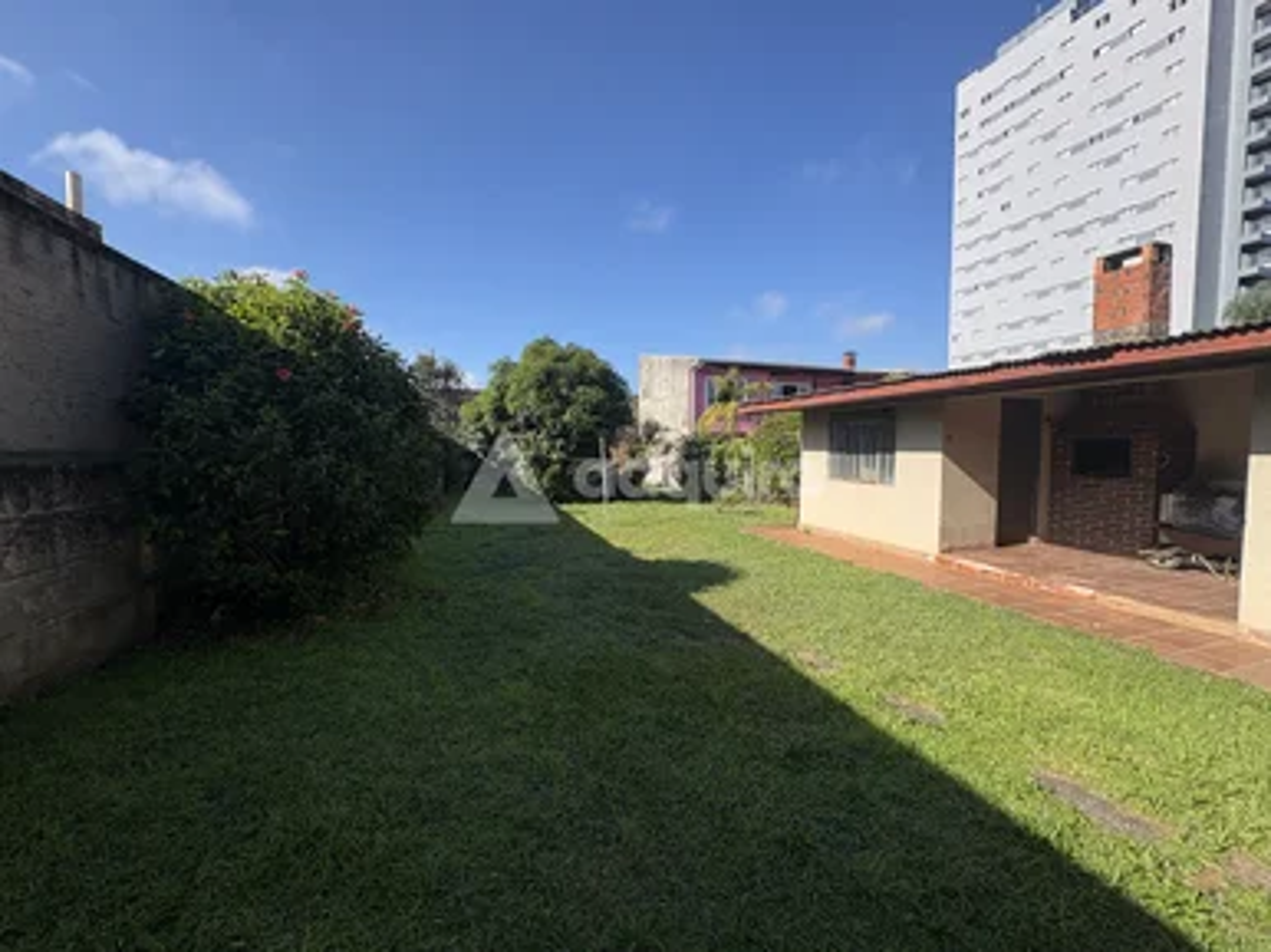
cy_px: 476
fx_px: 514
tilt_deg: -3.6
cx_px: 636
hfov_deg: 102.1
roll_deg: +0.4
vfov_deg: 85.6
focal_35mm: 14
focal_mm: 2.22
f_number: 2.2
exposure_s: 1/1198
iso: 50
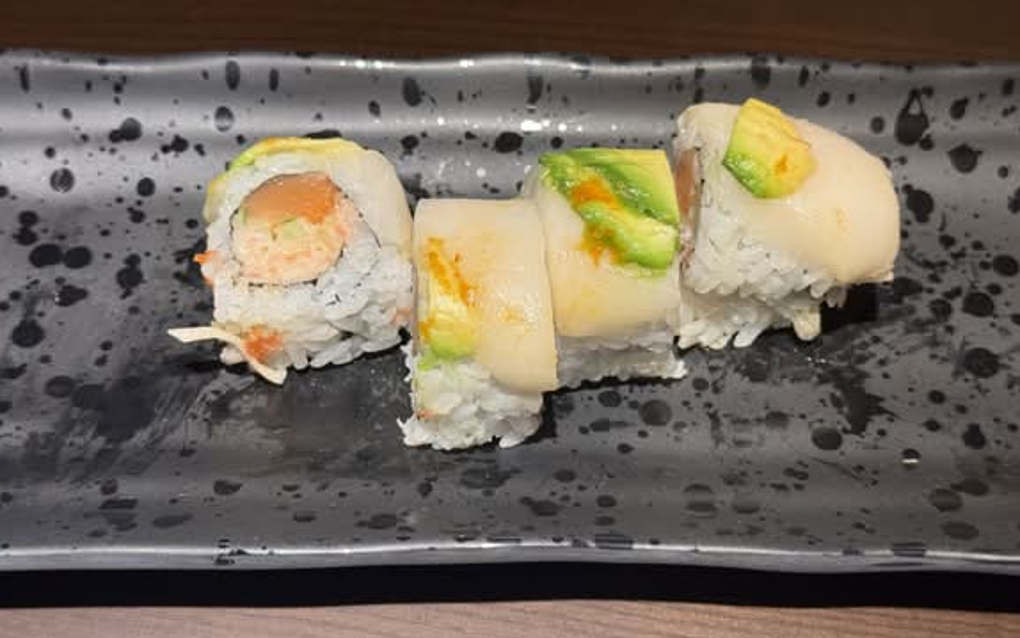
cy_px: 300
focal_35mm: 52
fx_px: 1446
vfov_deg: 24.9
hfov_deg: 38.9
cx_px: 505
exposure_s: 1/60
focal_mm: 6.76
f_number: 1.78
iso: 125
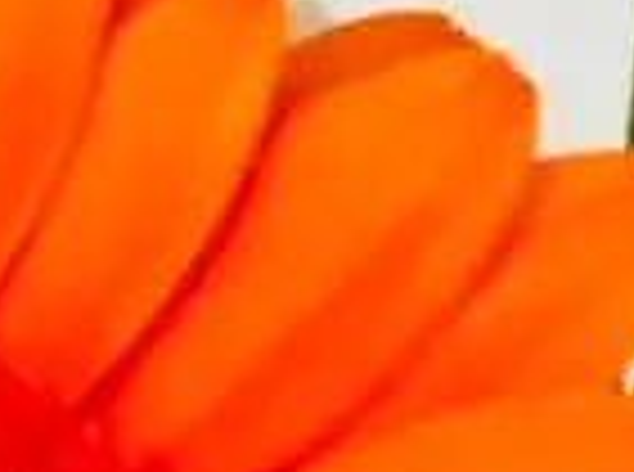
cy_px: 1007
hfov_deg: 5.5
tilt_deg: -63.2
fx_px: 6485
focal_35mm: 355
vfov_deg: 4.1
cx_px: -423
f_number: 2.4
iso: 20
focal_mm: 6
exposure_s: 1/100
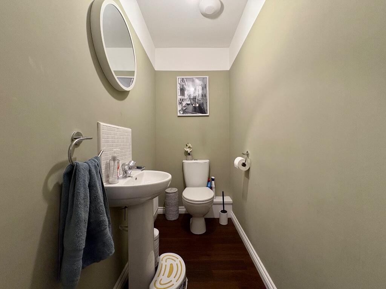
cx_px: 193
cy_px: 144
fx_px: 156
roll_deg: +0.8
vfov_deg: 85.7
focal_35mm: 14
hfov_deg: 102.1
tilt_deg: -0.6
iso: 320
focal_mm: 2.22
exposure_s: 1/100
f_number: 2.2
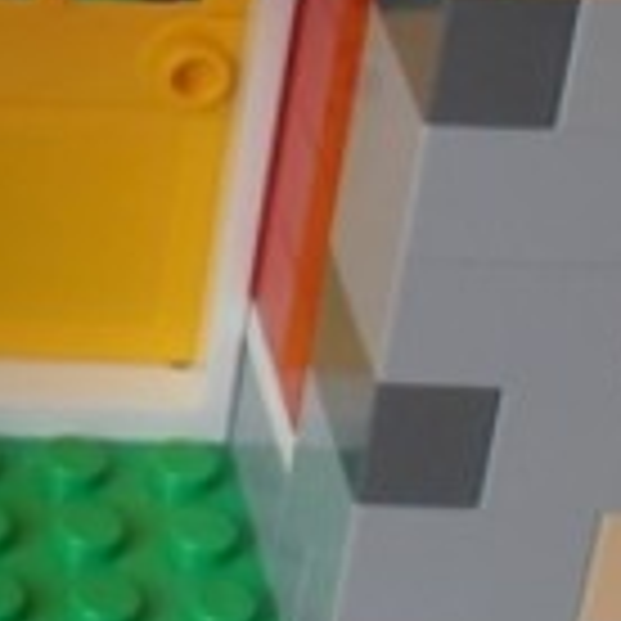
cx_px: -720
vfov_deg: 8.1
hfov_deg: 7.8
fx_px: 4323
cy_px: -205
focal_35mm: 213
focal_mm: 6.61
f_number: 3.9
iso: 80
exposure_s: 1/40
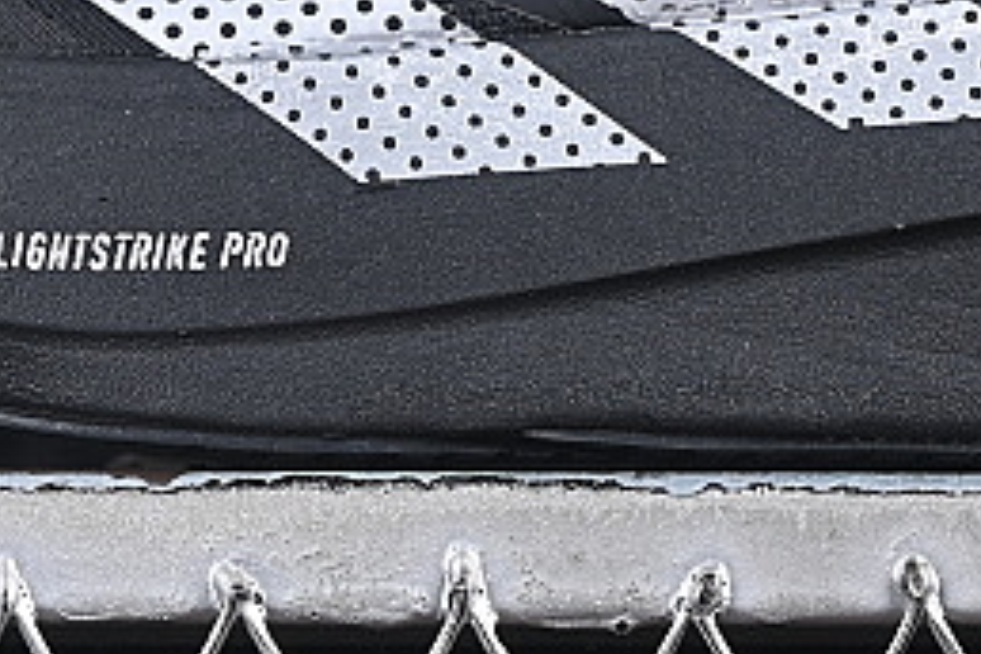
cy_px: -384
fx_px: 8556
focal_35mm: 314
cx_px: 692
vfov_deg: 4.3
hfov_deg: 6.6
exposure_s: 1/60
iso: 160
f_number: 6.3
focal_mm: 50
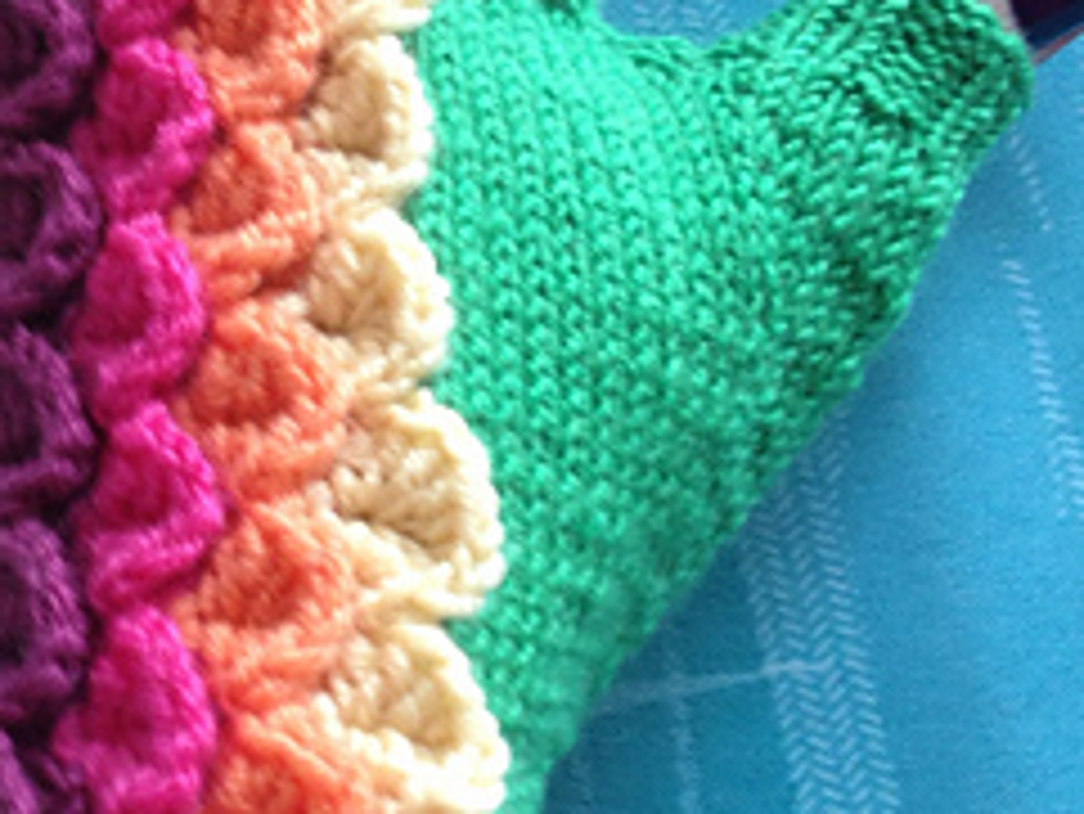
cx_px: 31
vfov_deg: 15.9
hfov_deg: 20.5
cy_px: 238
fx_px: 2914
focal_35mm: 93
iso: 80
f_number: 2.4
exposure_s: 1/20
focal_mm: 4.28
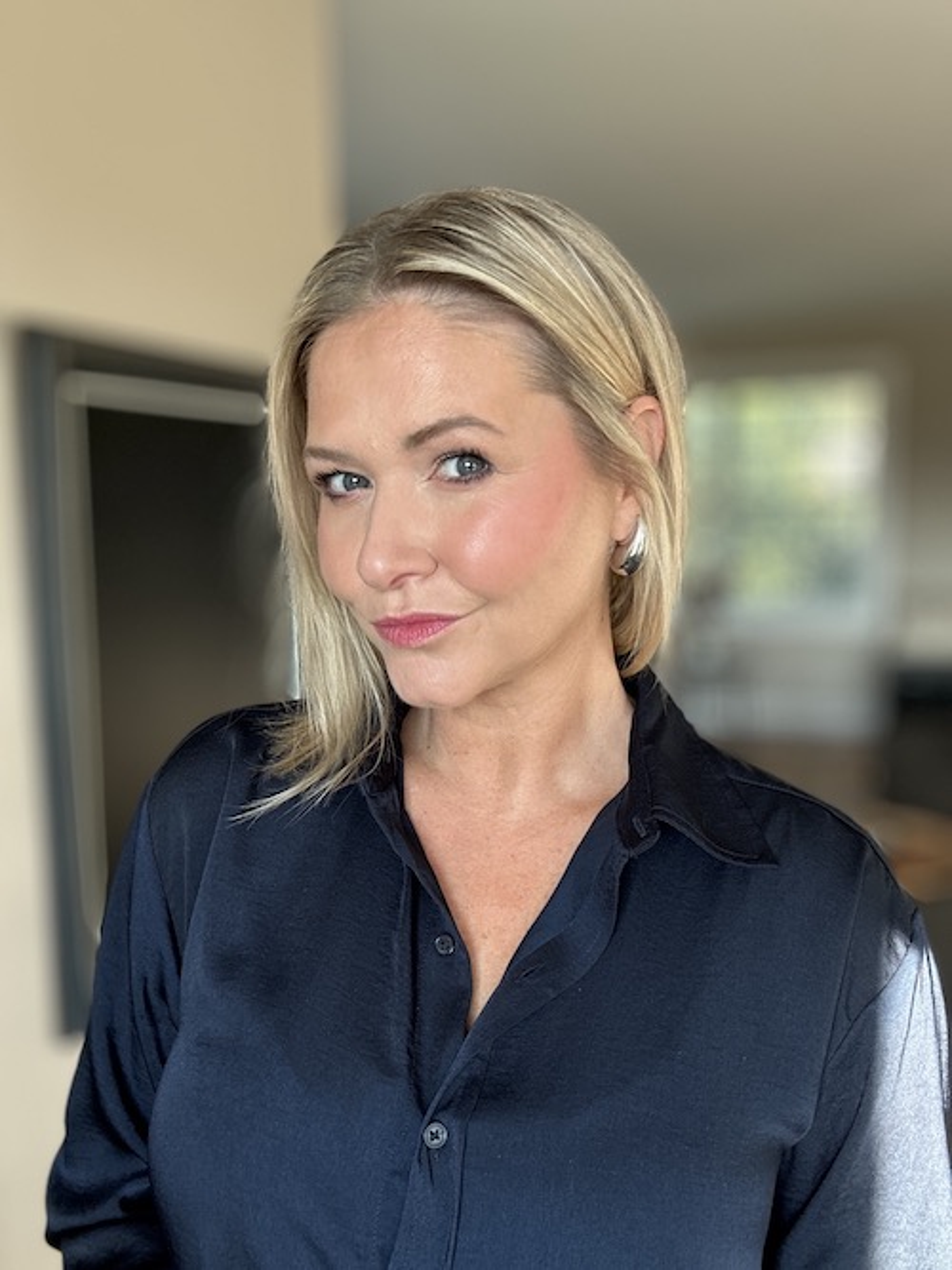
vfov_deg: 60.0
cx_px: 476
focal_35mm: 30
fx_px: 1100
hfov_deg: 46.8
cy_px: 635
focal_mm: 2.69
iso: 50
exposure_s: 1/121
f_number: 1.9
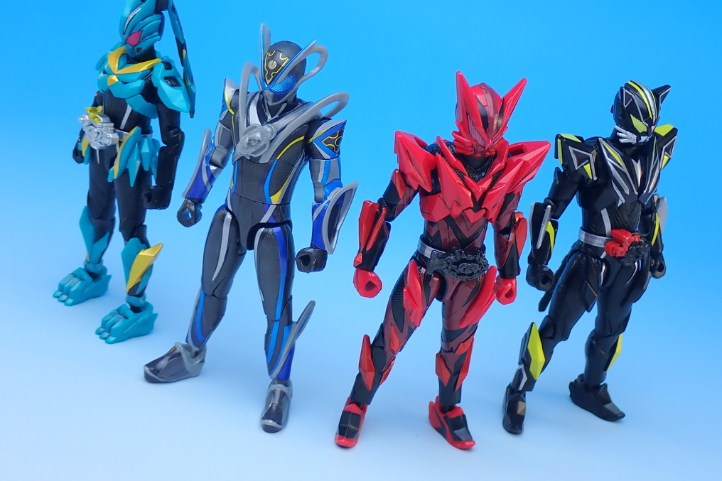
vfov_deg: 20.9
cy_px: 214
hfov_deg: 31.0
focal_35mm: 65
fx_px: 1303
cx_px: 363
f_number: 3.6
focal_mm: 11.09
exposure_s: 1/30
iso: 100
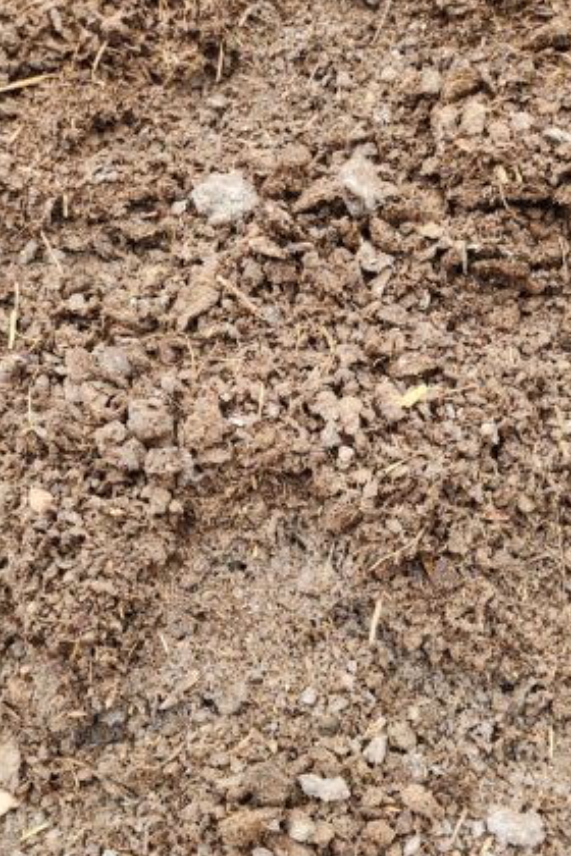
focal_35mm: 38
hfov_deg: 34.9
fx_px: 904
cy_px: 676
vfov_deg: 48.1
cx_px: 343
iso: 20
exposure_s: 1/180
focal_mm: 5.4
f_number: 1.8
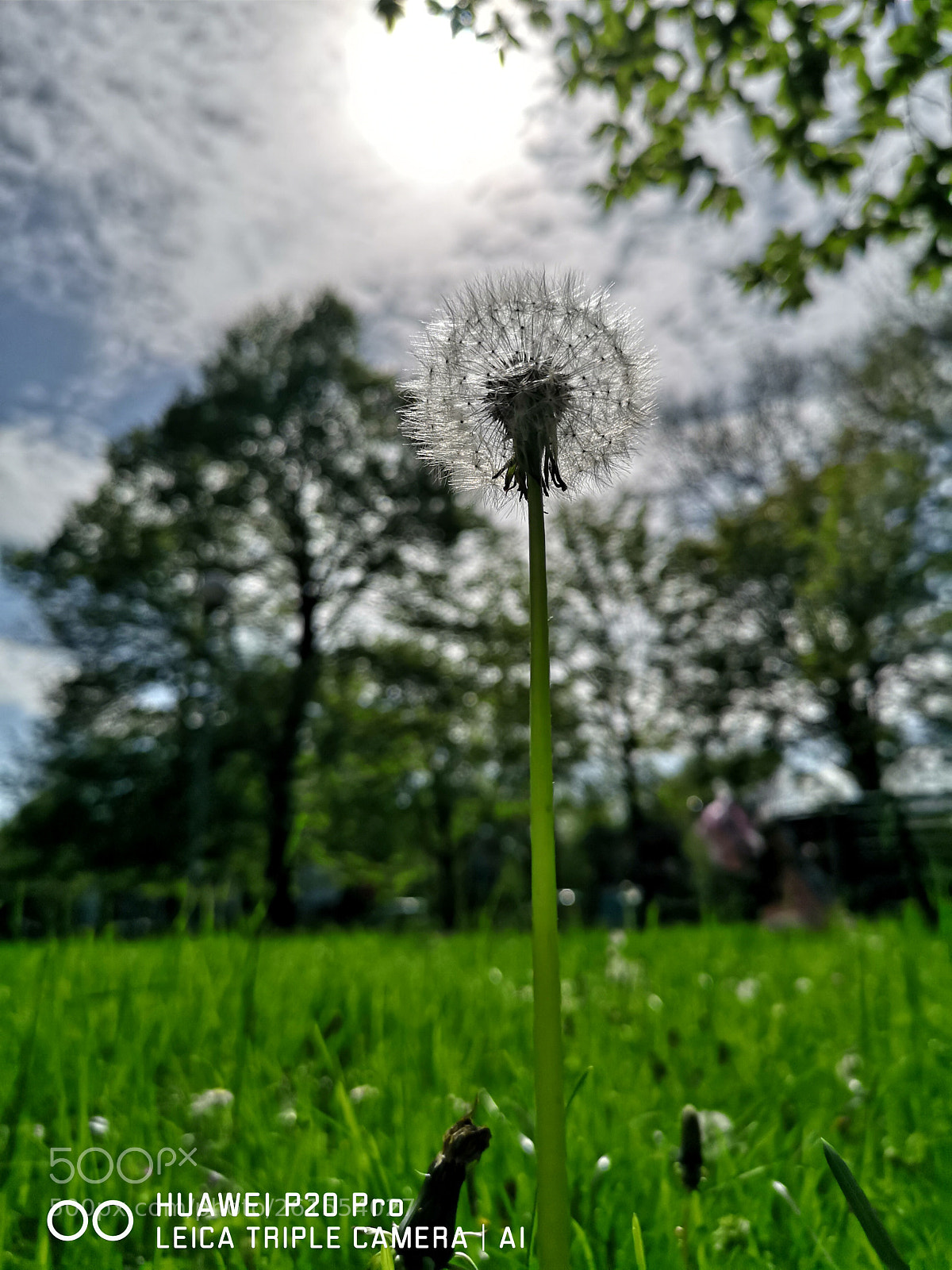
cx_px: 476
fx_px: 990
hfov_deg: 51.4
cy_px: 635
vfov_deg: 65.3
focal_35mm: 27
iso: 50
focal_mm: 3.95
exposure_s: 1/47619
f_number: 1.8
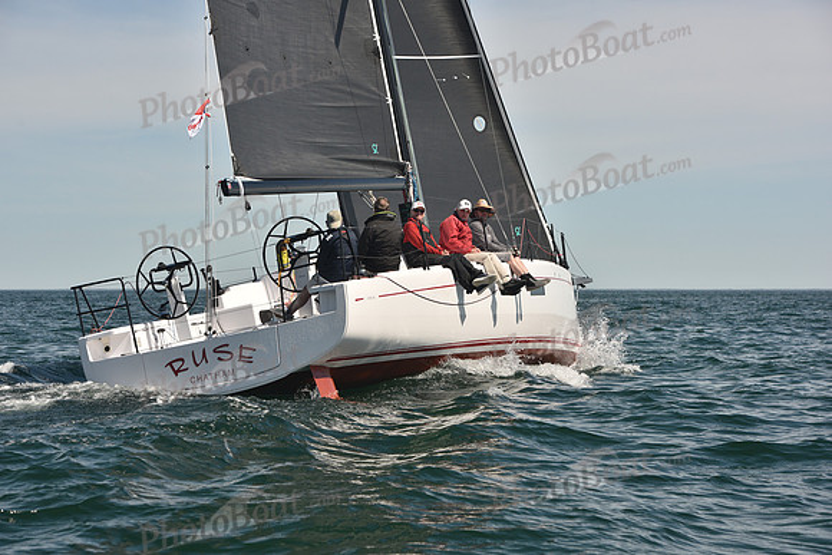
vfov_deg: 14.0
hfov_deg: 20.8
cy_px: 278
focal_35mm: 98
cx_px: 416
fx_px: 2265
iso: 250
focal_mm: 98
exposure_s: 1/640
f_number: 7.1
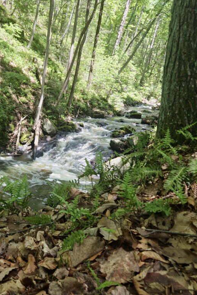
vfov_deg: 58.7
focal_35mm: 32
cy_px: 147
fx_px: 263
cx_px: 60
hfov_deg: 40.4
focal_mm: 5.4
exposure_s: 1/120
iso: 32
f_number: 1.8
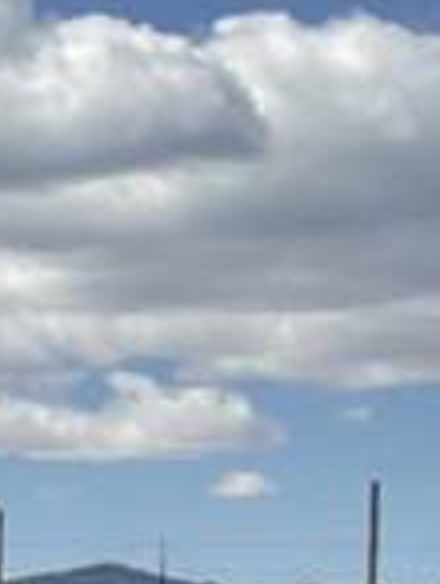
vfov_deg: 9.4
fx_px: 3430
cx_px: -1464
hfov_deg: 5.9
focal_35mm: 203
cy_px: 916
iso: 16
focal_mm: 3
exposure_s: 1/1912
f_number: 1.8
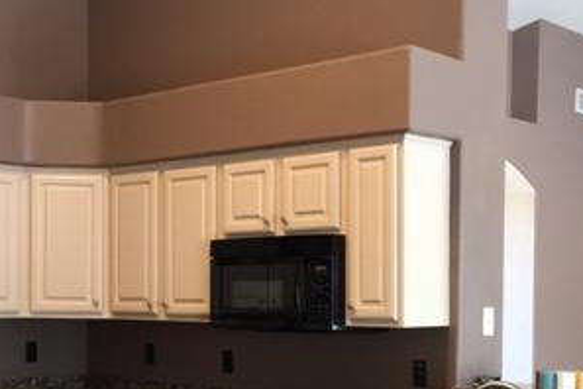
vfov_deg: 20.6
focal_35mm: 65
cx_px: 326
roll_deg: +0.5
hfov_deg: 30.9
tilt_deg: -1.6
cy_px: 330
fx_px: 1053
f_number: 2.2
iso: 200
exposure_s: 1/30
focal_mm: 4.15
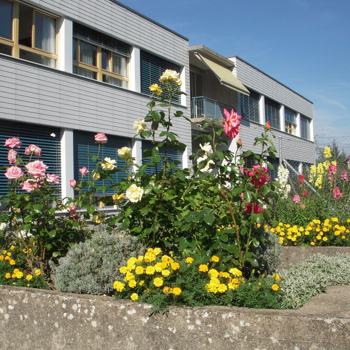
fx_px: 515
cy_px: 175
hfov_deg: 37.5
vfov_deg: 37.6
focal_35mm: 45
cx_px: 165
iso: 100
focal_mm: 6.3
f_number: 6.6
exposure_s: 1/320
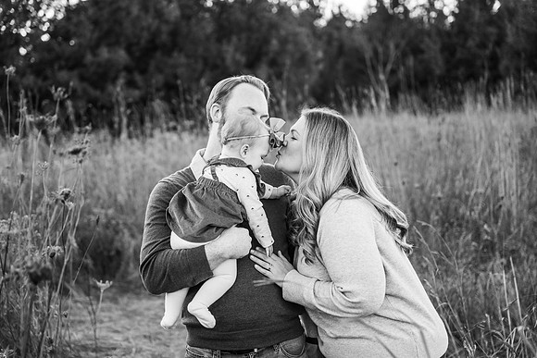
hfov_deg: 33.4
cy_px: 179
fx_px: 895
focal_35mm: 60
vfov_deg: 22.6
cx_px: 268
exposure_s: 1/640
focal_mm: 57
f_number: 2.8
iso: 640
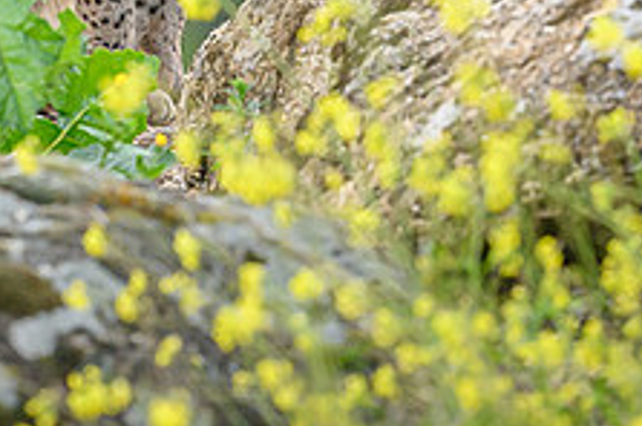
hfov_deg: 1.5
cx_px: 23
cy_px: -238
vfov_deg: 1.0
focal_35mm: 1358
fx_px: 24182
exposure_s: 1/2000
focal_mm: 400
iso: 1800
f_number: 4
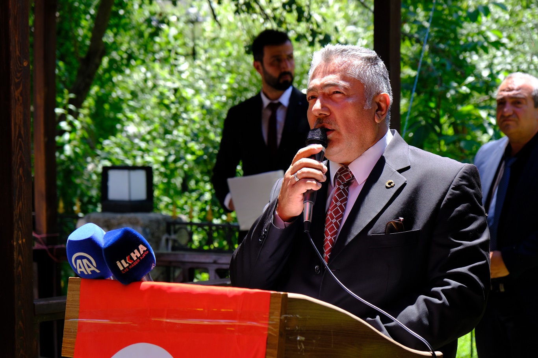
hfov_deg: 23.1
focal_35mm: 88
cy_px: 179
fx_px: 1315
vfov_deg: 15.5
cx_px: 269
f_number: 4.5
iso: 640
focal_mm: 58.6
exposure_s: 1/800
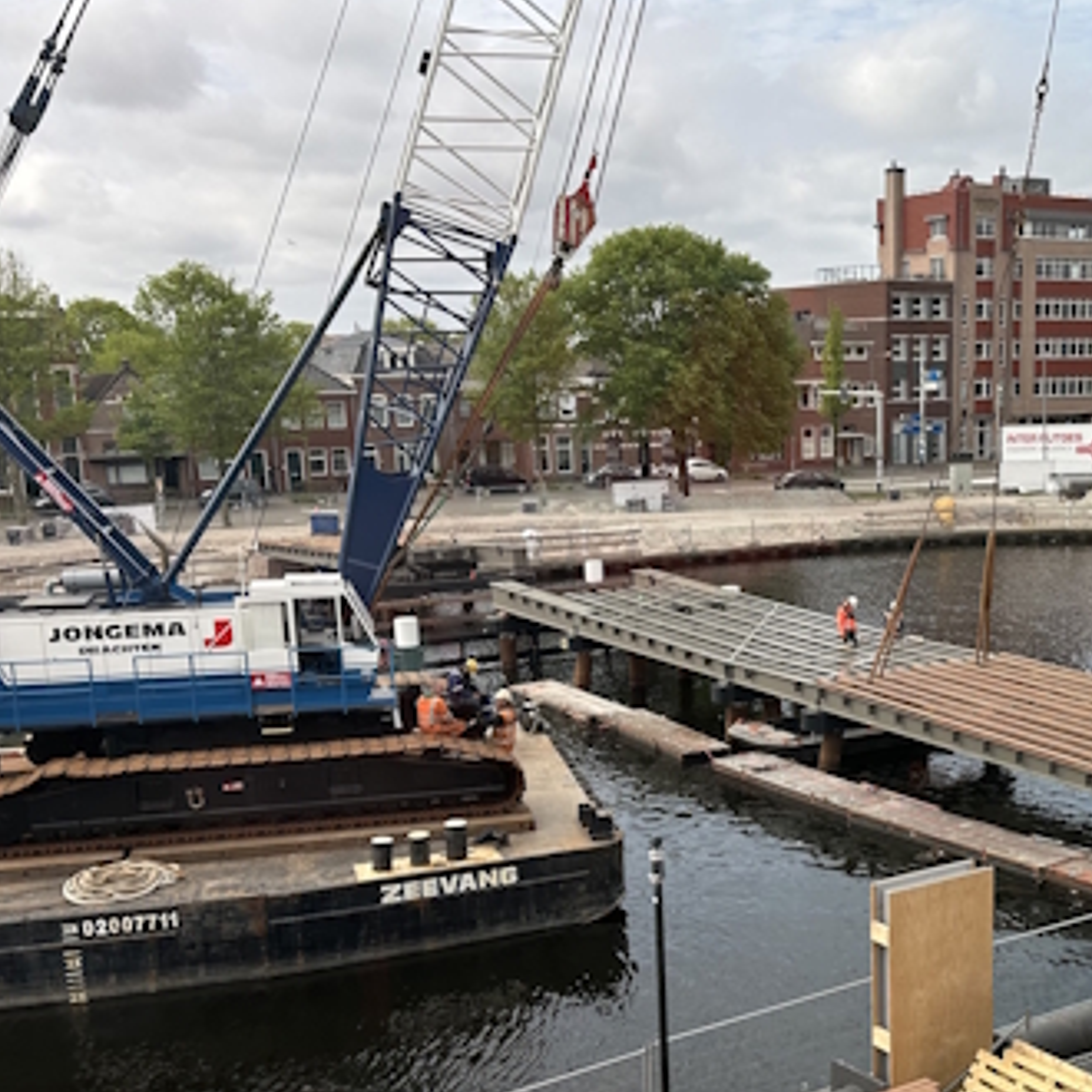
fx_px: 1570
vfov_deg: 38.1
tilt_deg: -11.6
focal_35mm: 44
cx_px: 842
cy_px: 695
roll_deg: +1.5
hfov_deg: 37.2
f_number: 1.78
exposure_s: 1/2155
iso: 80
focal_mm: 6.86
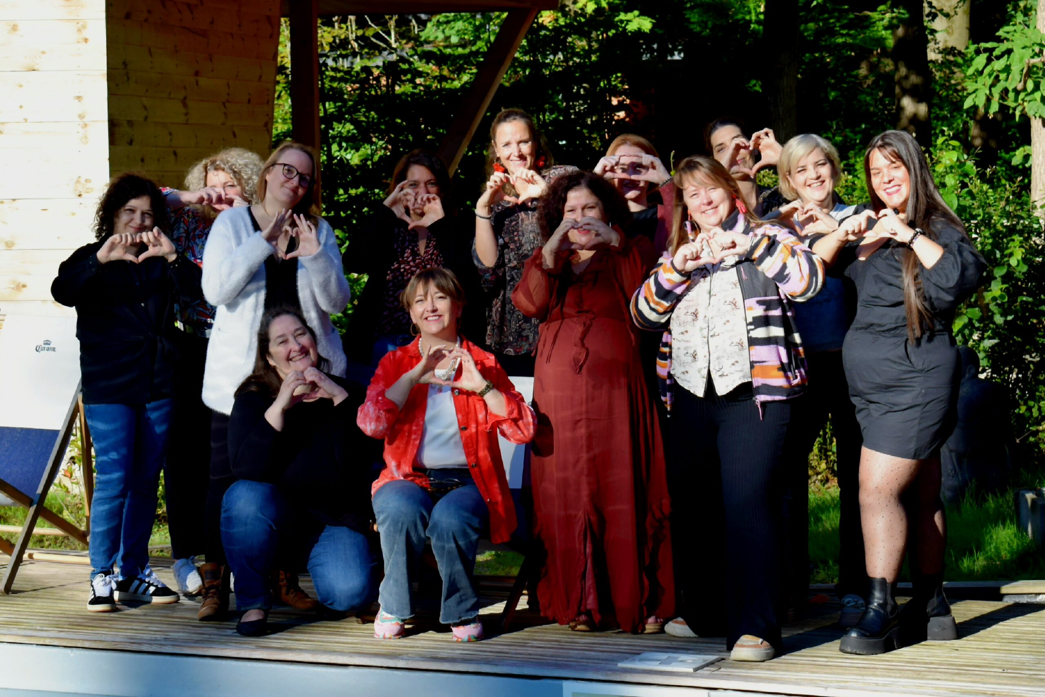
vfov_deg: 16.6
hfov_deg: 24.6
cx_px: 522
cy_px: 348
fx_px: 2395
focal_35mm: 82
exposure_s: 1/250
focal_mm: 55
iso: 250
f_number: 8
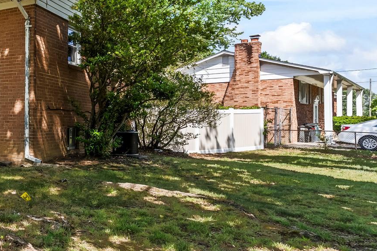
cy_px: 114
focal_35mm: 40
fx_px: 419
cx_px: -40
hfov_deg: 39.4
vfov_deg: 33.4
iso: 200
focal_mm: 17
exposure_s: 1/125
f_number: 8
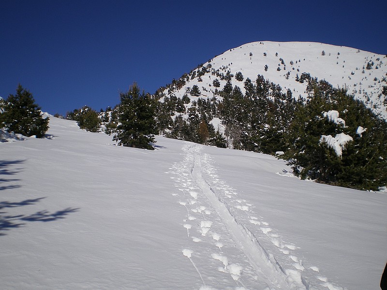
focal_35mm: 38
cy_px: 145
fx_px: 425
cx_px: 194
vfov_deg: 37.7
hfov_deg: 49.0
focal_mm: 6.3
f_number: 4.6
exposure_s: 1/1000
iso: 64
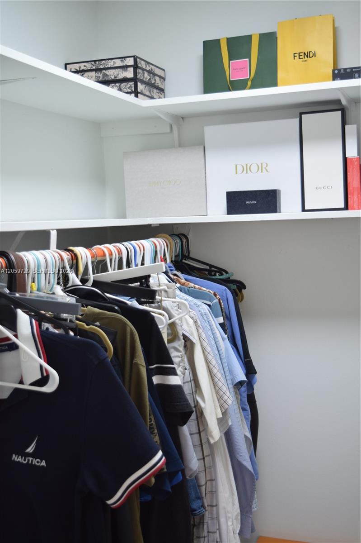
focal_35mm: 44
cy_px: 272
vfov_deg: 45.0
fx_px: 655
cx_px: 180
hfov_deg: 30.8
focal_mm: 29
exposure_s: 1/60
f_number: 4.2
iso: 560
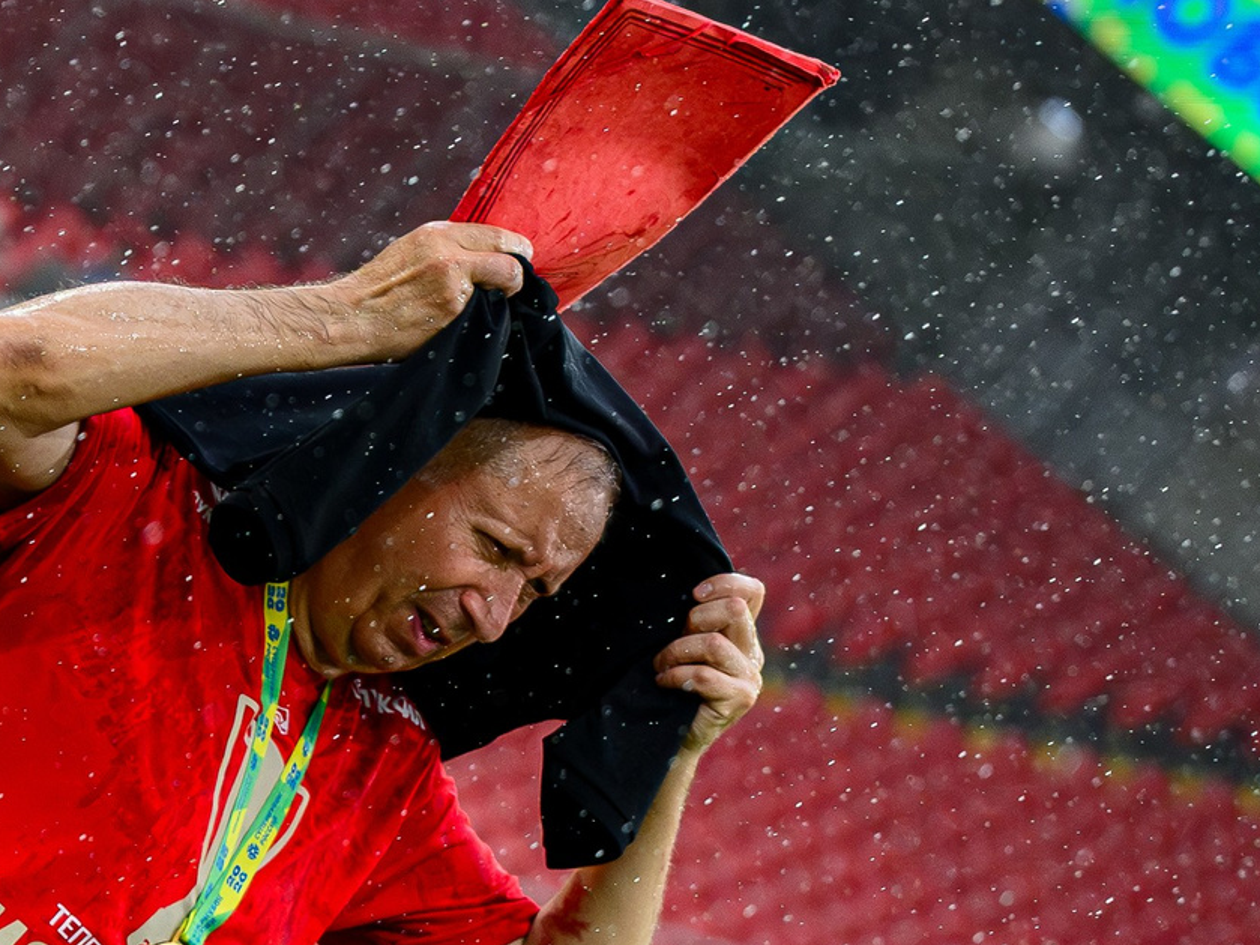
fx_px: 12884
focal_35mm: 354
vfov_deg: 4.2
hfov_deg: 5.6
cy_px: 1059
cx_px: 45
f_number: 4
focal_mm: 94
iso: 1600
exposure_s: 1/1600
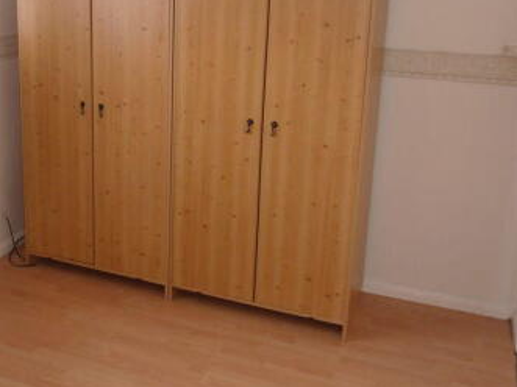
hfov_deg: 41.2
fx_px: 657
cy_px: 124
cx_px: 104
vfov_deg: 32.5
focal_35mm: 44
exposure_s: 1/13
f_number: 3.3
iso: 100
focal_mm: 4.1
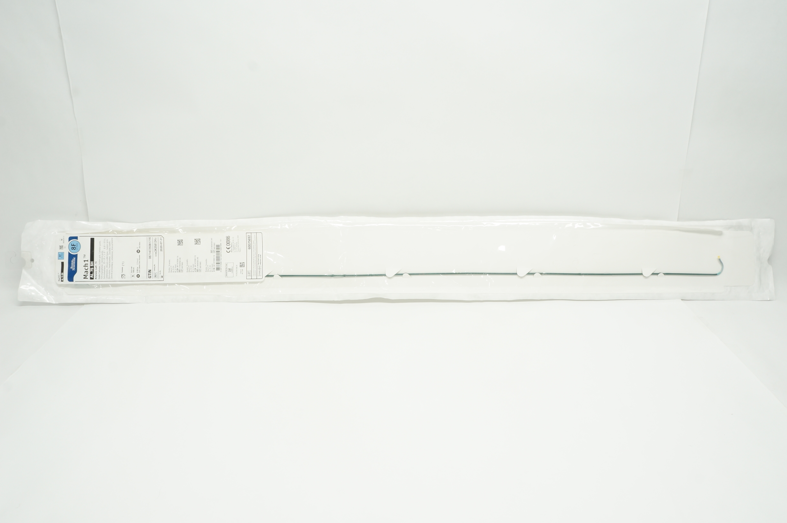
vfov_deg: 43.5
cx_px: 394
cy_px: 262
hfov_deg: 62.0
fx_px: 655
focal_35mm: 30
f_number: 11
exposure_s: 1/15
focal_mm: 20
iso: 400
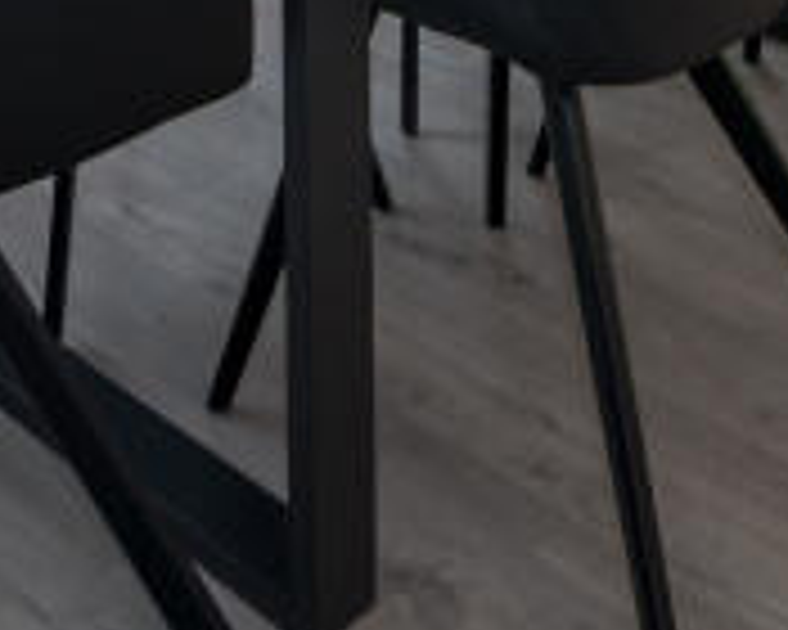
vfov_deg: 14.4
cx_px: 131
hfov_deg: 24.3
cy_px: -821
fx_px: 1796
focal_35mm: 77
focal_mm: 14
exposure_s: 1/2
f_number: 8
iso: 100
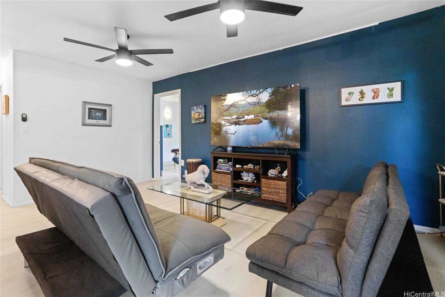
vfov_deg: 73.7
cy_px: 148
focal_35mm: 16
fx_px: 198
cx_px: 222
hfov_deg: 96.7
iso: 1000
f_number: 8
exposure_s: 1/15
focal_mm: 16
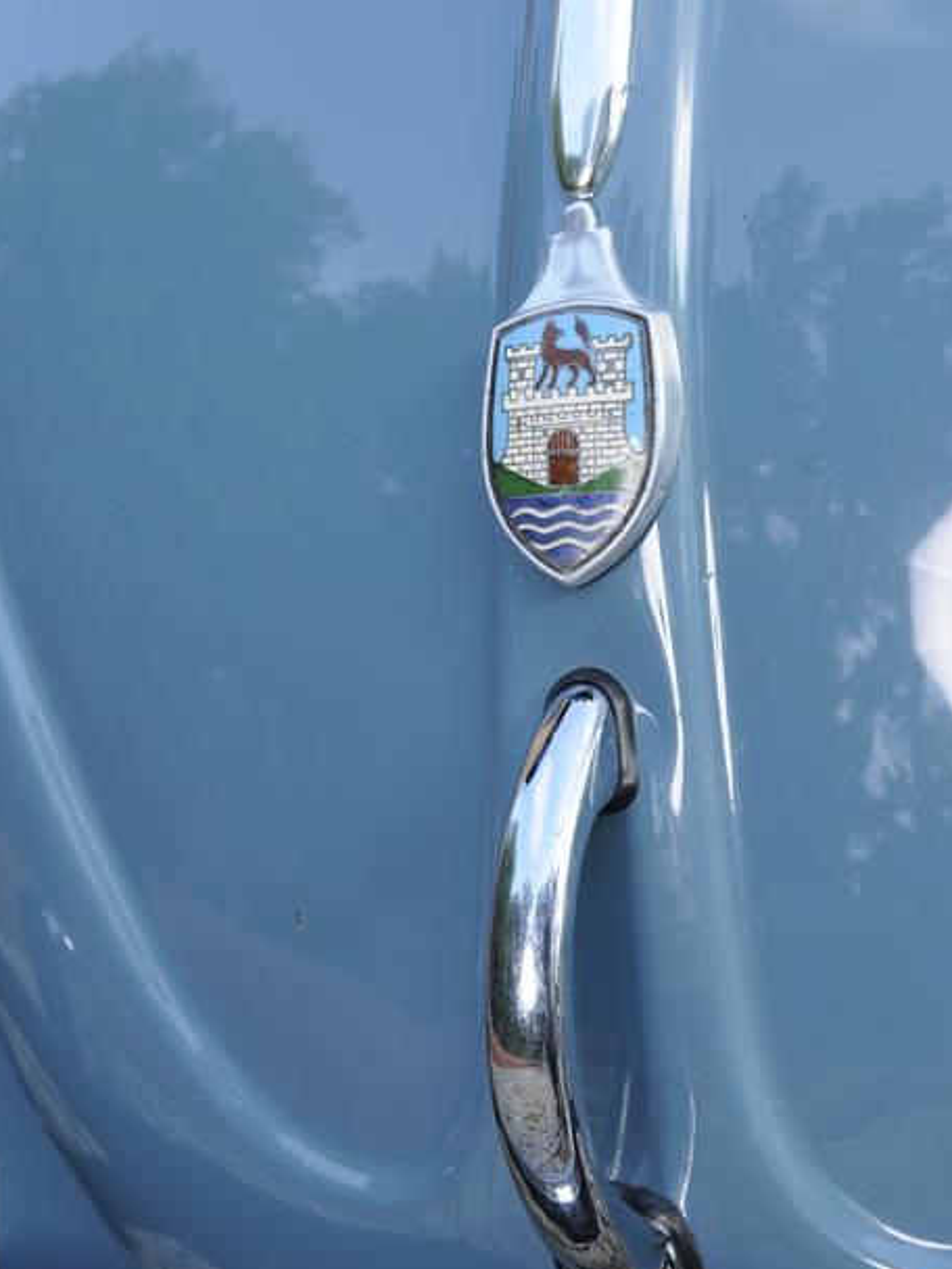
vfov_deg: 30.7
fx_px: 2310
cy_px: 678
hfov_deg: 23.3
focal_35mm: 63
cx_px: 477
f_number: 8
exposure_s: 1/100
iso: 320
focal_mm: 38
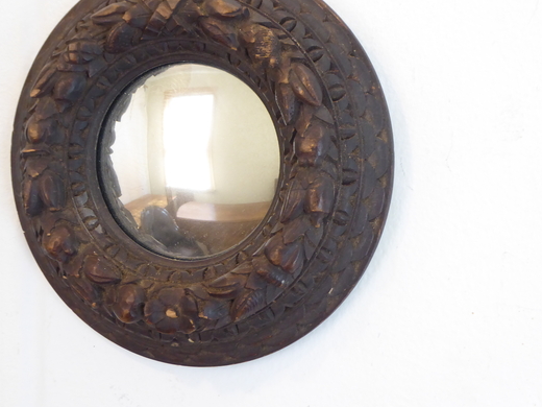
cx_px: 245
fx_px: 1769
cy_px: 173
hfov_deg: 17.4
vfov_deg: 13.1
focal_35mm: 113
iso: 400
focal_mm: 16.1
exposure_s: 1/20
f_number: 4.9
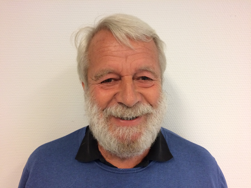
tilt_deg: -4.2
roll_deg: +0.1
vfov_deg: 48.2
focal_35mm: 29
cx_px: 126
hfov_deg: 61.7
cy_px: 94
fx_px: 210
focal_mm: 4.15
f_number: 2.2
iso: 250
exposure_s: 1/33
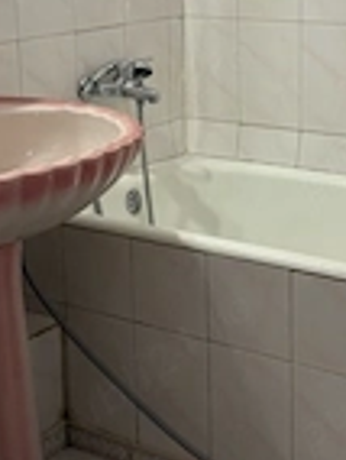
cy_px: 159
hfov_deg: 20.2
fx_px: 970
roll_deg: +0.7
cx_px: 213
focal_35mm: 73
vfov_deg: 26.5
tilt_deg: -12.4
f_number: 1.6
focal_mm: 5.96
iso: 125
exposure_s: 1/50
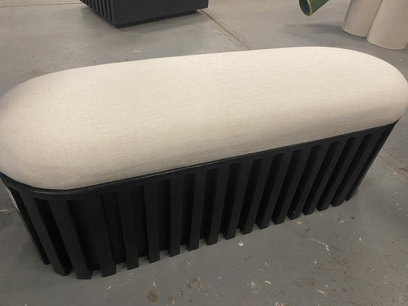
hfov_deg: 67.3
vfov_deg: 53.1
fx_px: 306
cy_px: 153
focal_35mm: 26
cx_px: 204
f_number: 1.8
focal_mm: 4.25
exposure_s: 1/50
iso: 250
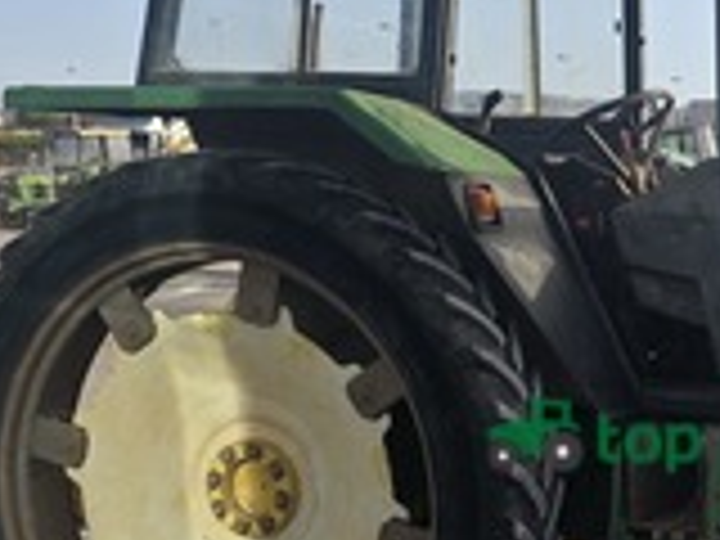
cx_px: 826
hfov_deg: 23.0
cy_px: 436
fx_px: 1643
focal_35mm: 79
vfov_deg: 18.5
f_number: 1.7
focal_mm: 6.3
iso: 80
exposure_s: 1/2890
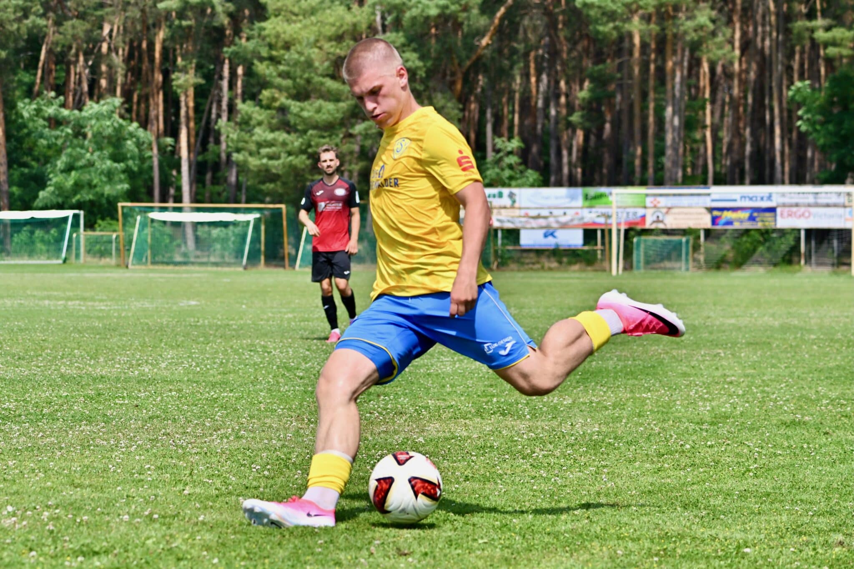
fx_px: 2182
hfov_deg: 22.1
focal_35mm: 92
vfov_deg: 14.9
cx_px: 427
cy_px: 284
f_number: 4.5
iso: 160
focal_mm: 92
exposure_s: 1/1600
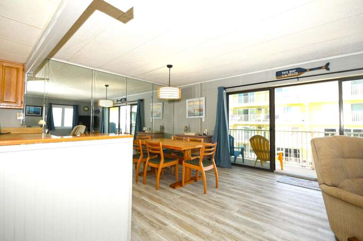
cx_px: 182
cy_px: 120
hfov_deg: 93.3
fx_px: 171
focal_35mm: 17
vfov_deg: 70.4
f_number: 7.1
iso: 400
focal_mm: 11.5
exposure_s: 1/125
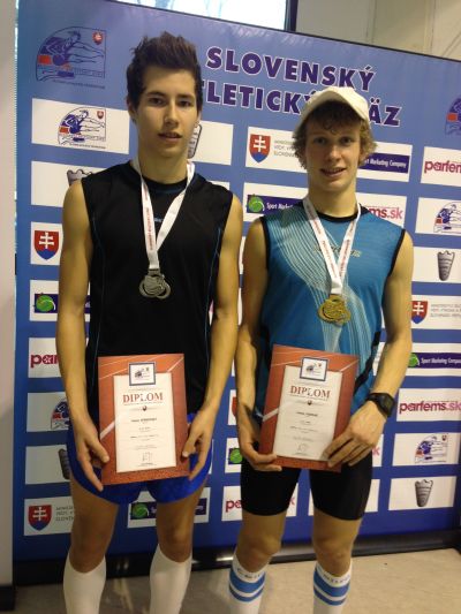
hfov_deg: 43.0
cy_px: 307
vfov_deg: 55.3
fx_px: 586
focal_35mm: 33
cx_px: 230
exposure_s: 1/20
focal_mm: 4.12
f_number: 2.4
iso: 80
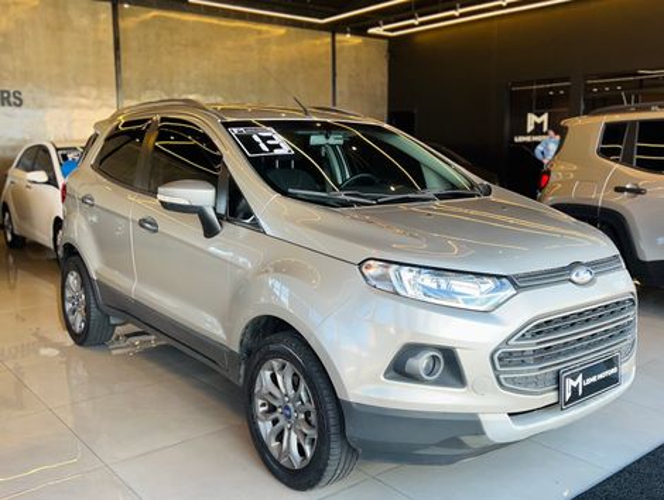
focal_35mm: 26
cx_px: 332
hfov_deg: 67.2
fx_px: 499
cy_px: 250
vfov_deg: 53.2
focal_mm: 5.7
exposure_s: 1/120
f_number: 1.5
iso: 50
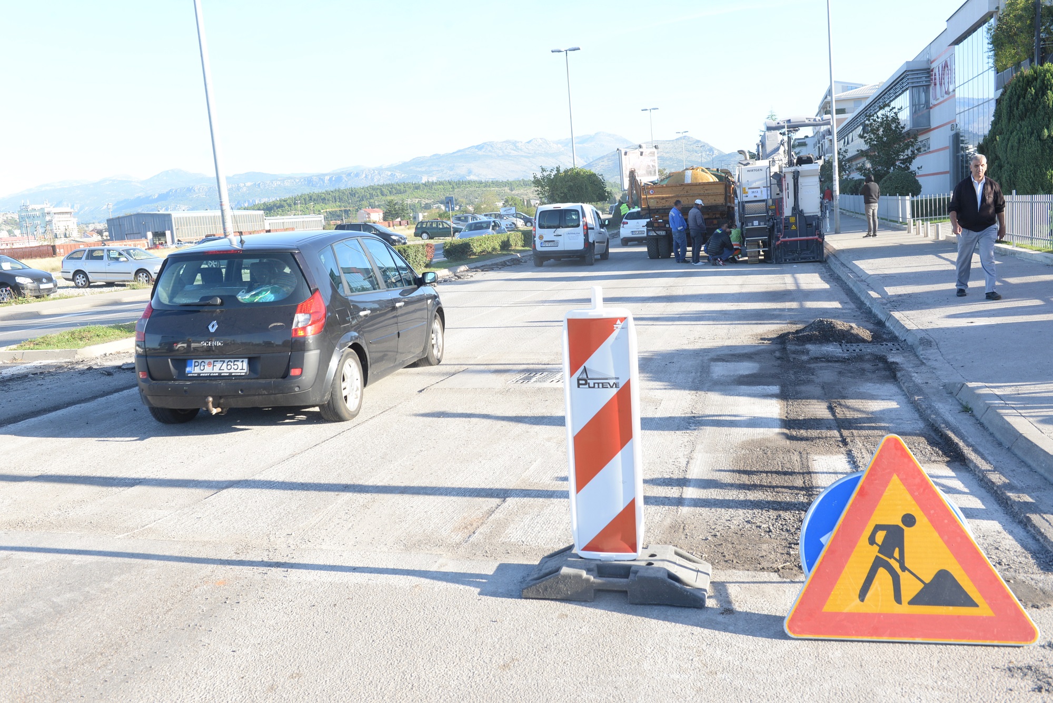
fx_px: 936
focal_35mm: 32
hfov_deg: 58.7
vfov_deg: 41.1
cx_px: 526
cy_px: 352
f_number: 9
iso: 400
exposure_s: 1/200
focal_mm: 32
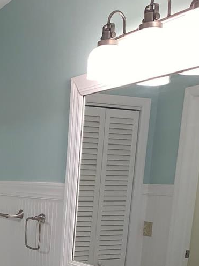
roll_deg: -0.7
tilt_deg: -13.0
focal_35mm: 63
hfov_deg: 22.1
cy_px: 291
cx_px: -18
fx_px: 483
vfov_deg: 28.1
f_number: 1.8
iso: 40
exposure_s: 1/15
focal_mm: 4.25
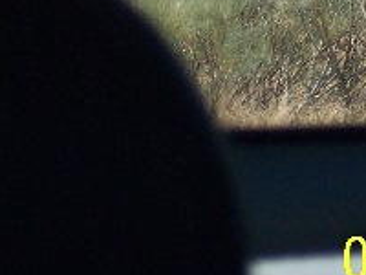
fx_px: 4811
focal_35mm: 455
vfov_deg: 3.3
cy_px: -154
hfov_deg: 4.3
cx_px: -33
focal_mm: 24
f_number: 4.8
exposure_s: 1/500
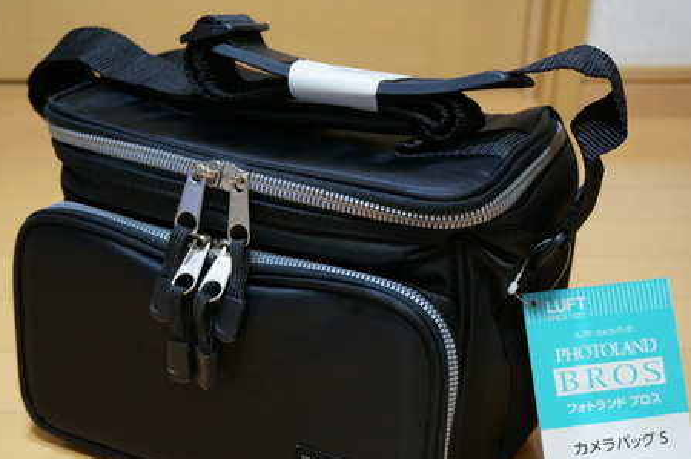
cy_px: 303
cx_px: 315
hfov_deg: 35.6
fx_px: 1074
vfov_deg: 24.0
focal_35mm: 56
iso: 2000
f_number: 4.5
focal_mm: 28
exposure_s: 1/60
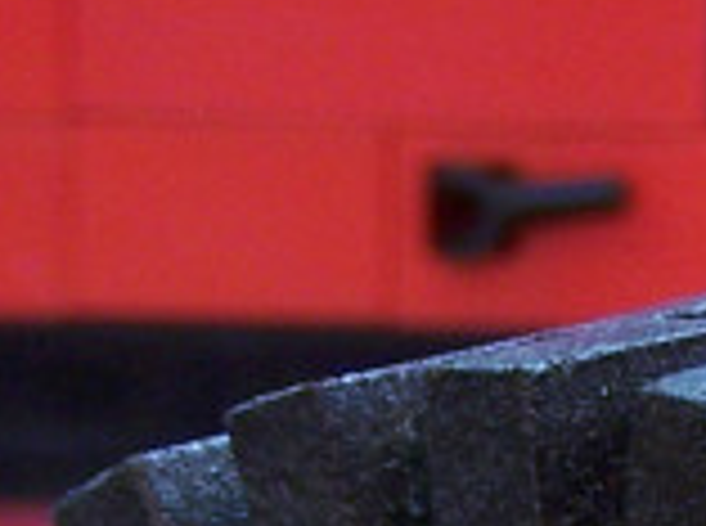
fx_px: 9177
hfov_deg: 4.4
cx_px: 787
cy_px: 1403
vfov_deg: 3.2
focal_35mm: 451
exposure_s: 1/2
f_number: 3.2
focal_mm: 11.5
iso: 80
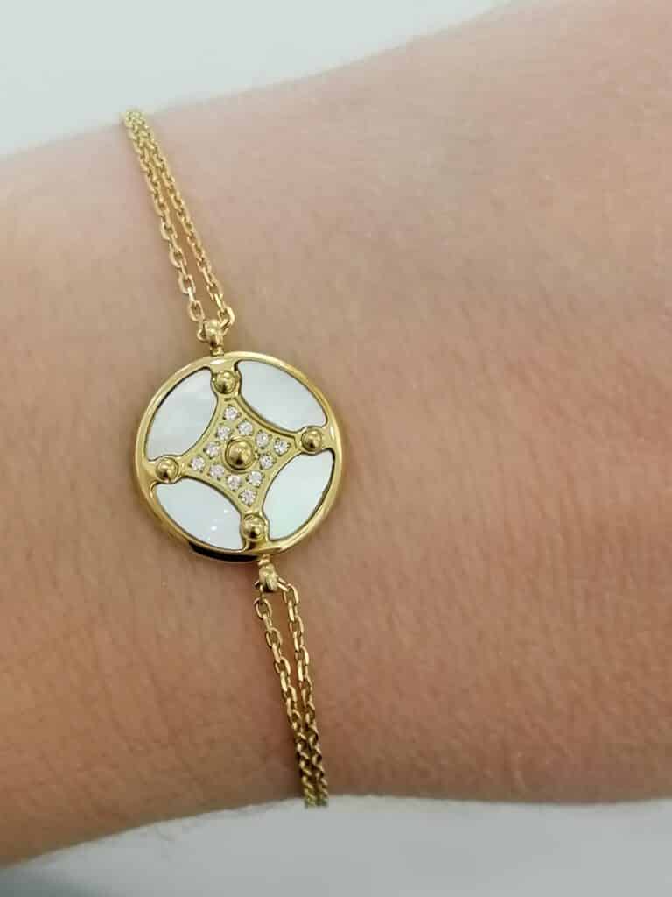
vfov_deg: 25.3
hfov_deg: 19.1
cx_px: 336
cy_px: 448
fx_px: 1993
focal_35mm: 77
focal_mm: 4.75
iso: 160
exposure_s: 1/50
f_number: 1.8
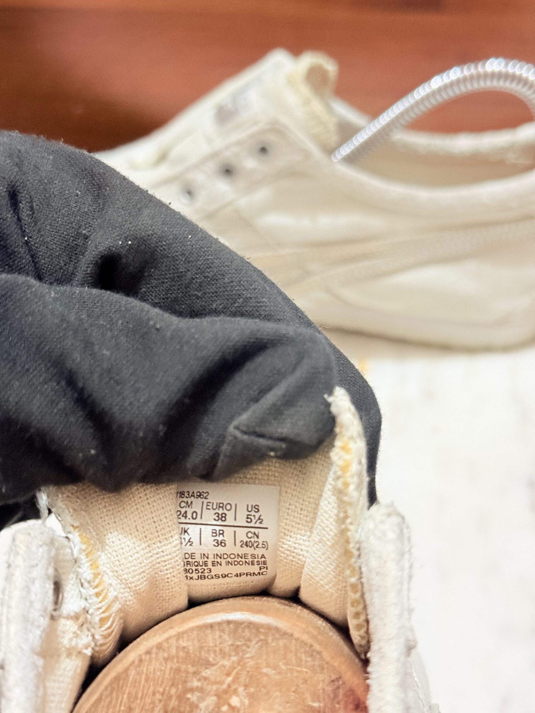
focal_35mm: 48
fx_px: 989
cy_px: 356
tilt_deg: -38.7
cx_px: 268
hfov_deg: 30.3
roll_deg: +0.4
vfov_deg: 39.7
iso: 320
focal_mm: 6.76
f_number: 1.78
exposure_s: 1/33
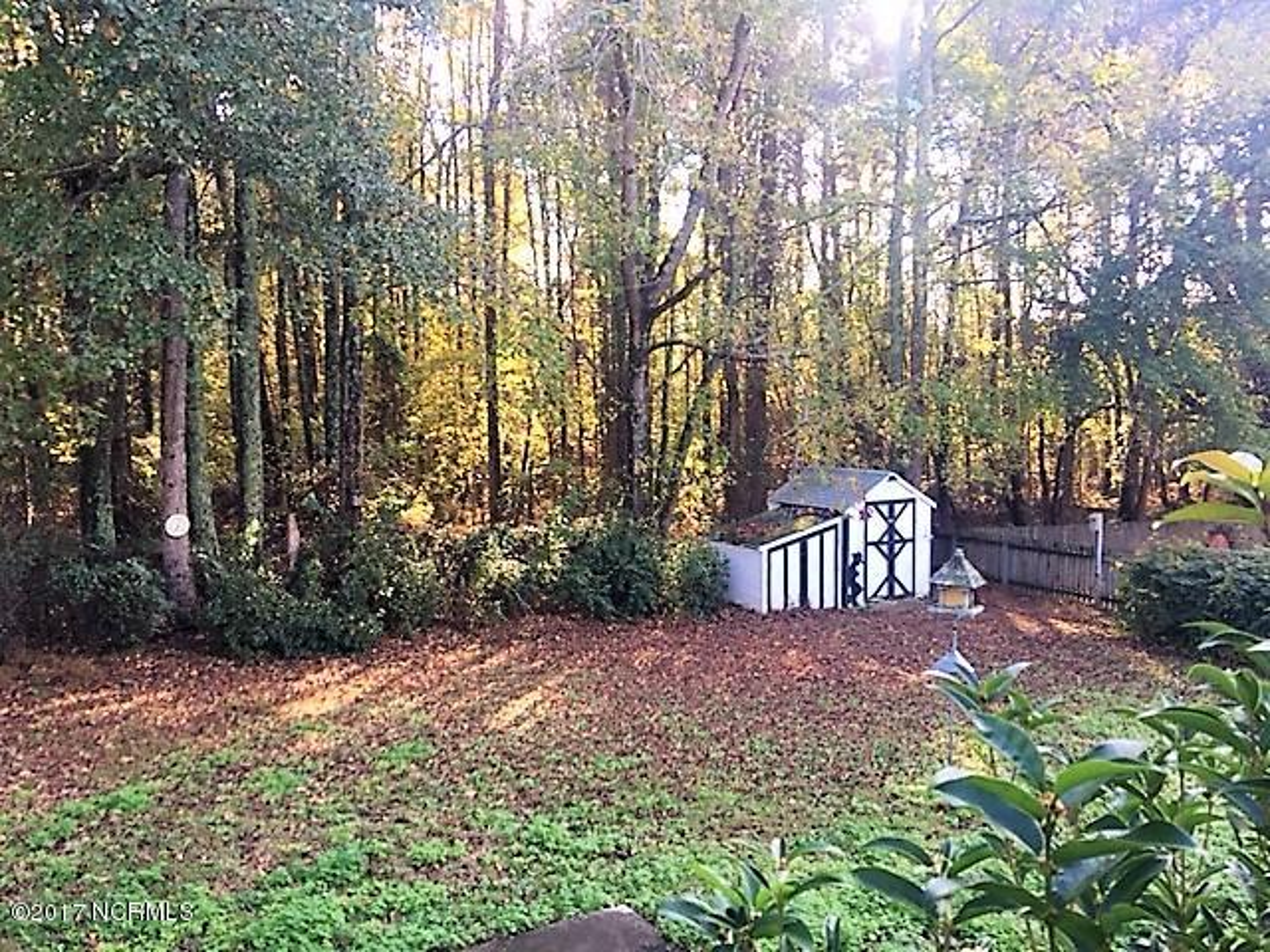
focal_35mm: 29
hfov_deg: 61.7
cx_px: 635
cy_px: 476
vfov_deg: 48.2
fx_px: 1064
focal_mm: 4.15
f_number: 2.2
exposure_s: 1/120
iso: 40
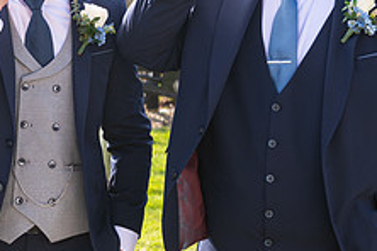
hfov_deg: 17.5
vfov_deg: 11.9
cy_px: 40
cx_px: 41
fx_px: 1204
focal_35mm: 115
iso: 80
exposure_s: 1/160
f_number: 5
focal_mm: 44
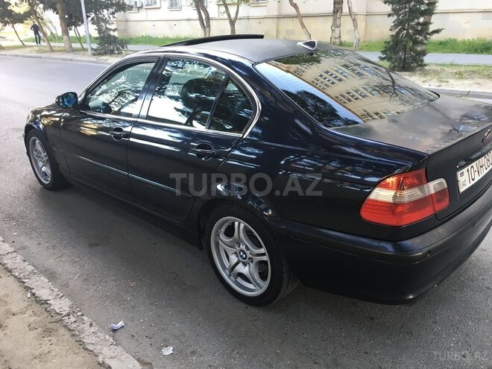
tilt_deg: -19.6
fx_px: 412
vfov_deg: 48.2
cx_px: 246
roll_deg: +0.2
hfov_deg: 61.7
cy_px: 184
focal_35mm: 29
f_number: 2.2
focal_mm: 4.15
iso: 32
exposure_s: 1/33
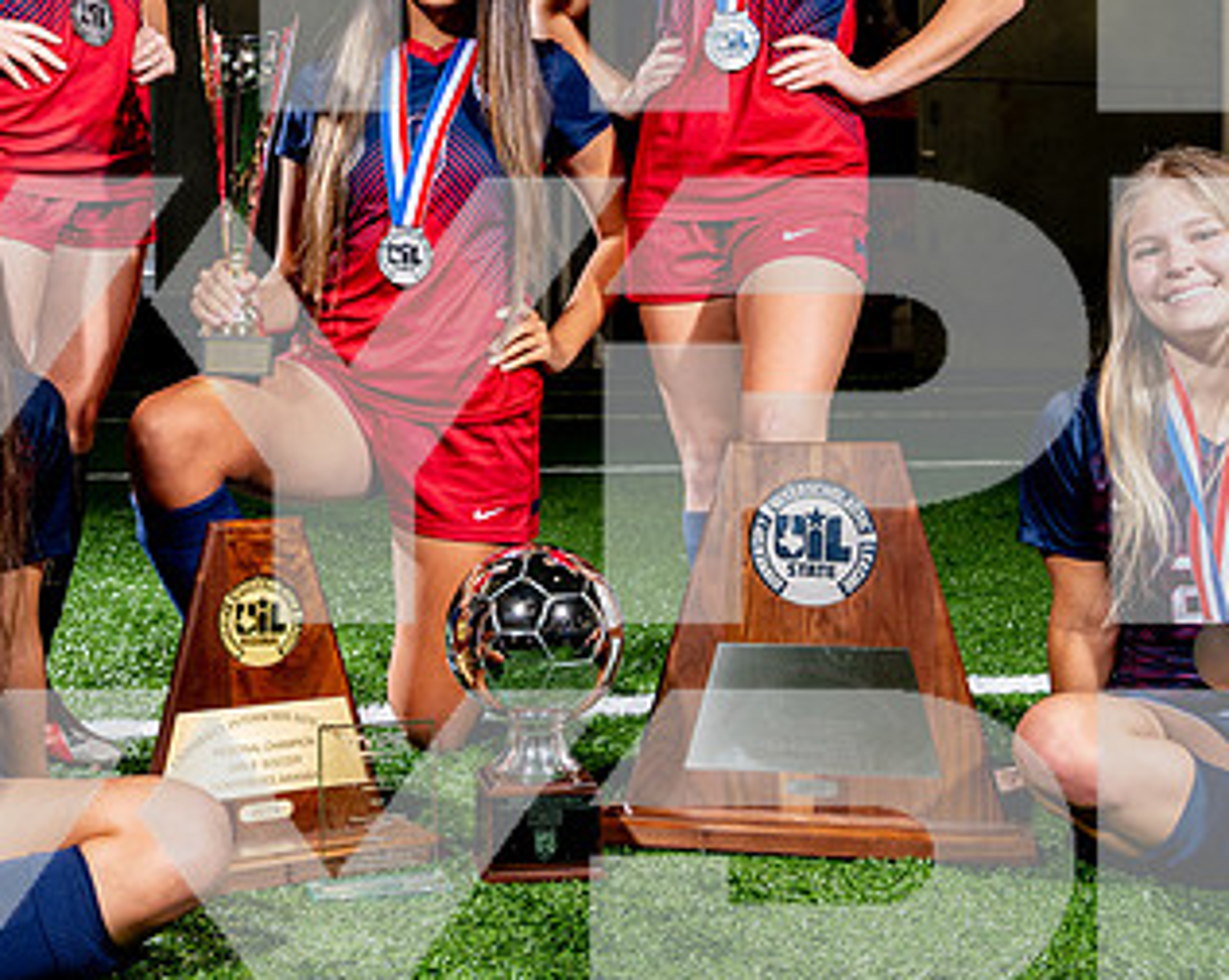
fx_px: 1744
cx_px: 534
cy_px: 403
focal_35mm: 48
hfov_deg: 38.7
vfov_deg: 31.3
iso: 100
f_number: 5.6
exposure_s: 1/125
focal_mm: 24
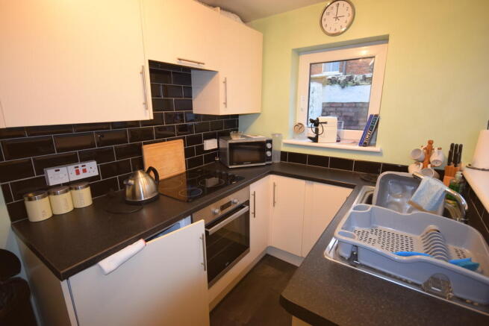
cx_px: 244
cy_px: 163
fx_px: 234
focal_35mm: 17
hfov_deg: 92.4
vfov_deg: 69.7
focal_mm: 11.5
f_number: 4.5
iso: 800
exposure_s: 1/80
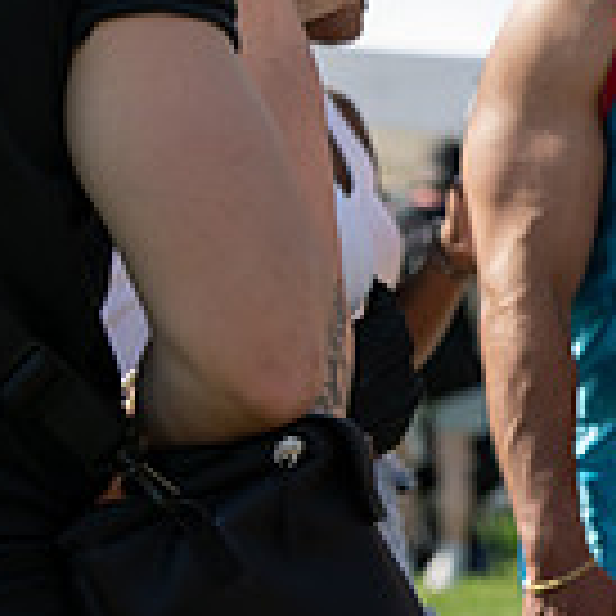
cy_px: 29
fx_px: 7409
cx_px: 1133
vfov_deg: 4.8
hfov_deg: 4.7
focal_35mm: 368
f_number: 5.6
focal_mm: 102
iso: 200
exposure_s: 1/640
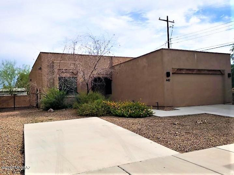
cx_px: 117
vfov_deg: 53.0
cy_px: 88
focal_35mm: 26
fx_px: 176
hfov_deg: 67.3
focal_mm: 4.3
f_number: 1.5
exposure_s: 1/3001
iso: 50
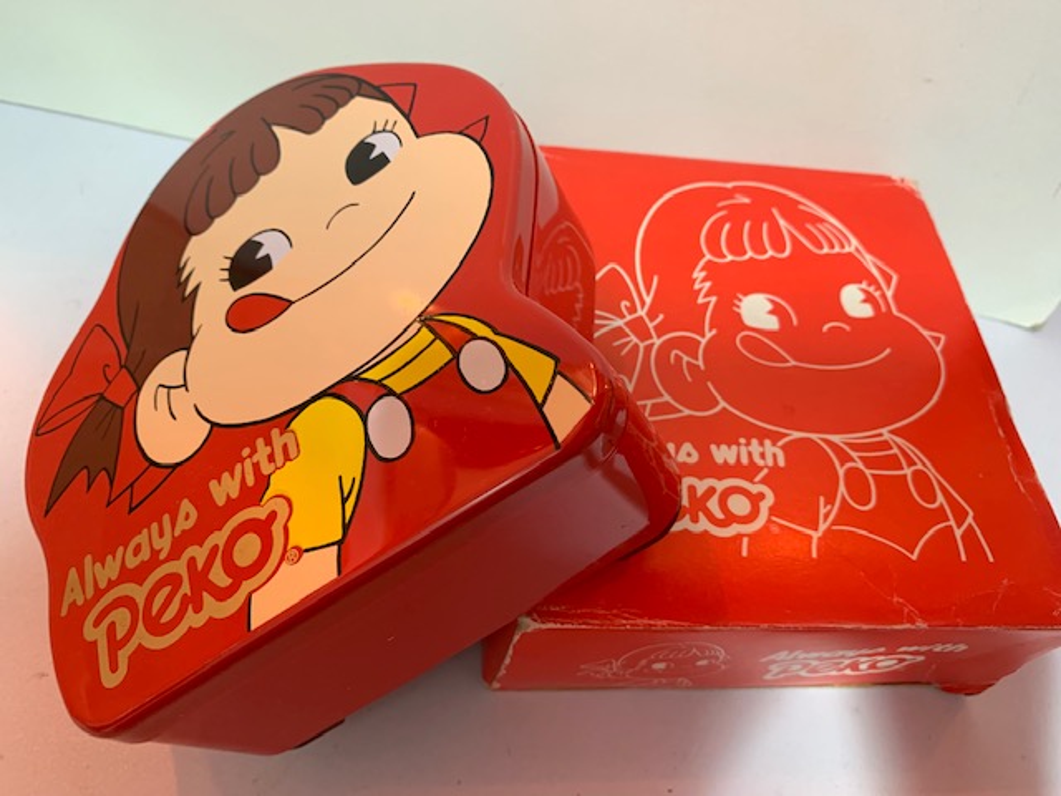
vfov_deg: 53.1
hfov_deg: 67.3
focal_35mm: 26
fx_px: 797
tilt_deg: -53.9
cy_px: 398
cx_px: 530
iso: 250
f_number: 1.8
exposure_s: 1/50
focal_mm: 4.25
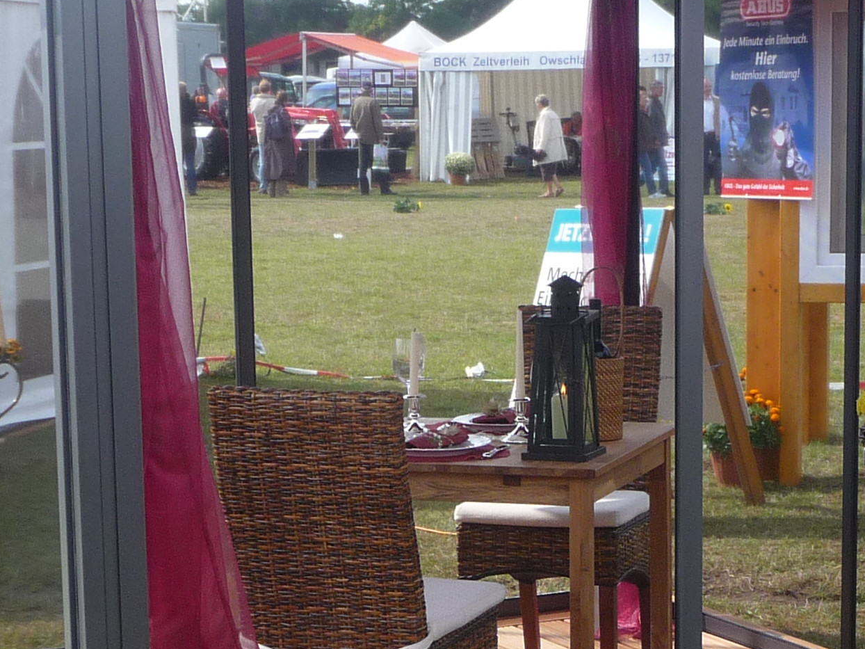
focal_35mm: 100
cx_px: 579
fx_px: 2499
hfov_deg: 19.6
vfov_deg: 14.7
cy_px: 535
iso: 100
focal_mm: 6
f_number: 3.7
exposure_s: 1/320
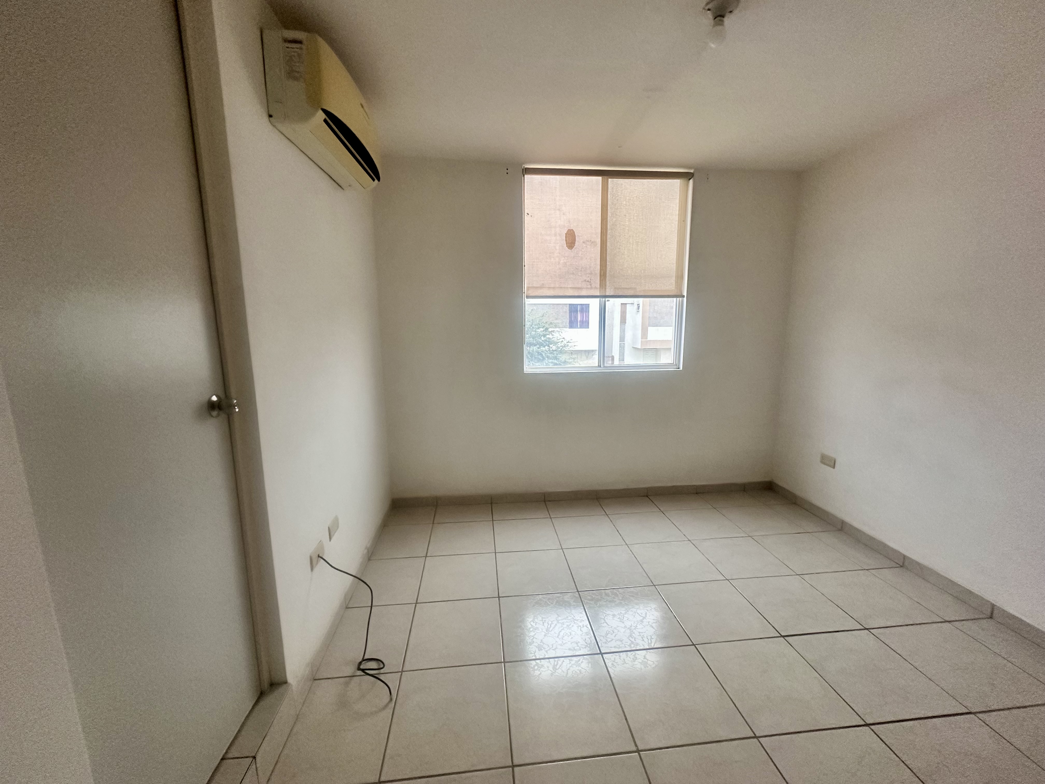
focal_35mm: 14
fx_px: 423
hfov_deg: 102.1
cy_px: 392
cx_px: 522
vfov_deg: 85.7
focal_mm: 2.22
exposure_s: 1/60
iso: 250
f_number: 2.2
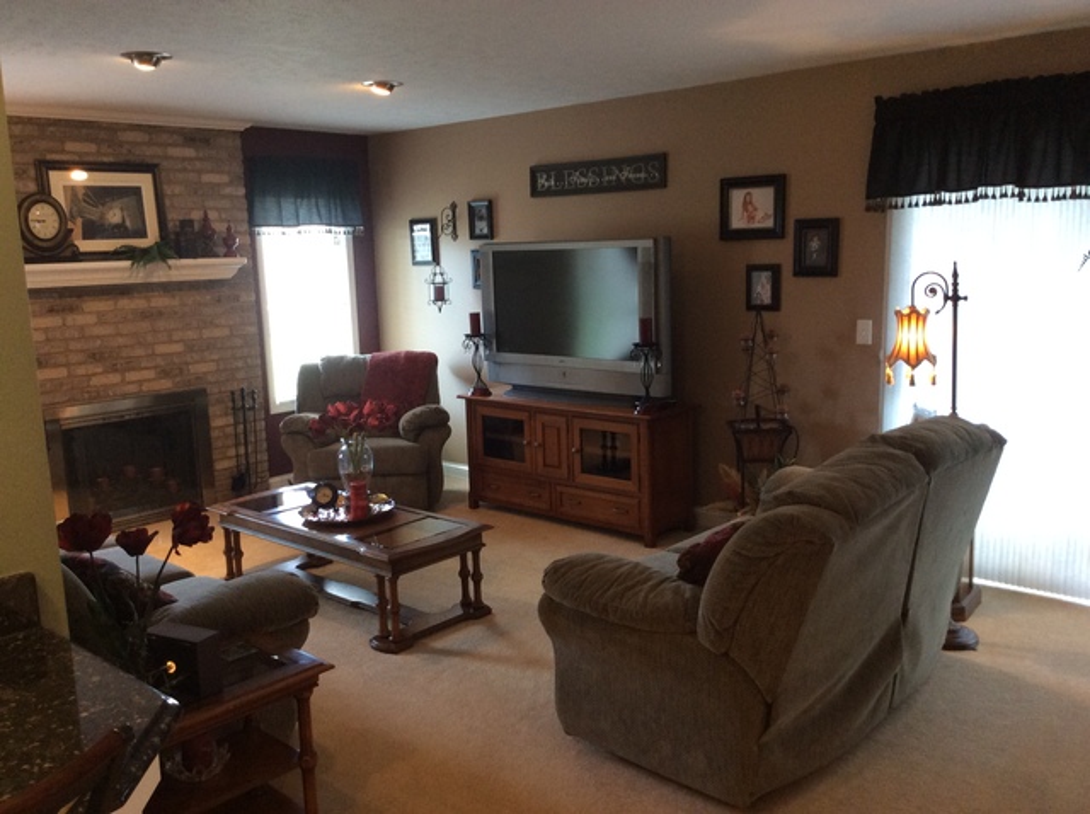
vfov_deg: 44.1
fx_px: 1006
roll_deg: +1.6
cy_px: 407
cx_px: 545
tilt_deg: -10.3
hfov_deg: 56.9
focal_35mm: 32
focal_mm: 3.3
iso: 100
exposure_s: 1/24
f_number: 2.4
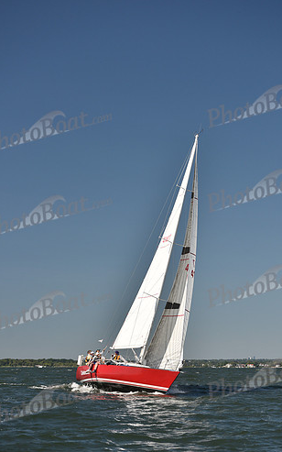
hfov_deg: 12.8
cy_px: 249
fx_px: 1255
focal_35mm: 102
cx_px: 160
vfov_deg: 20.4
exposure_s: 1/1250
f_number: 3.5
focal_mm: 85
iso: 250
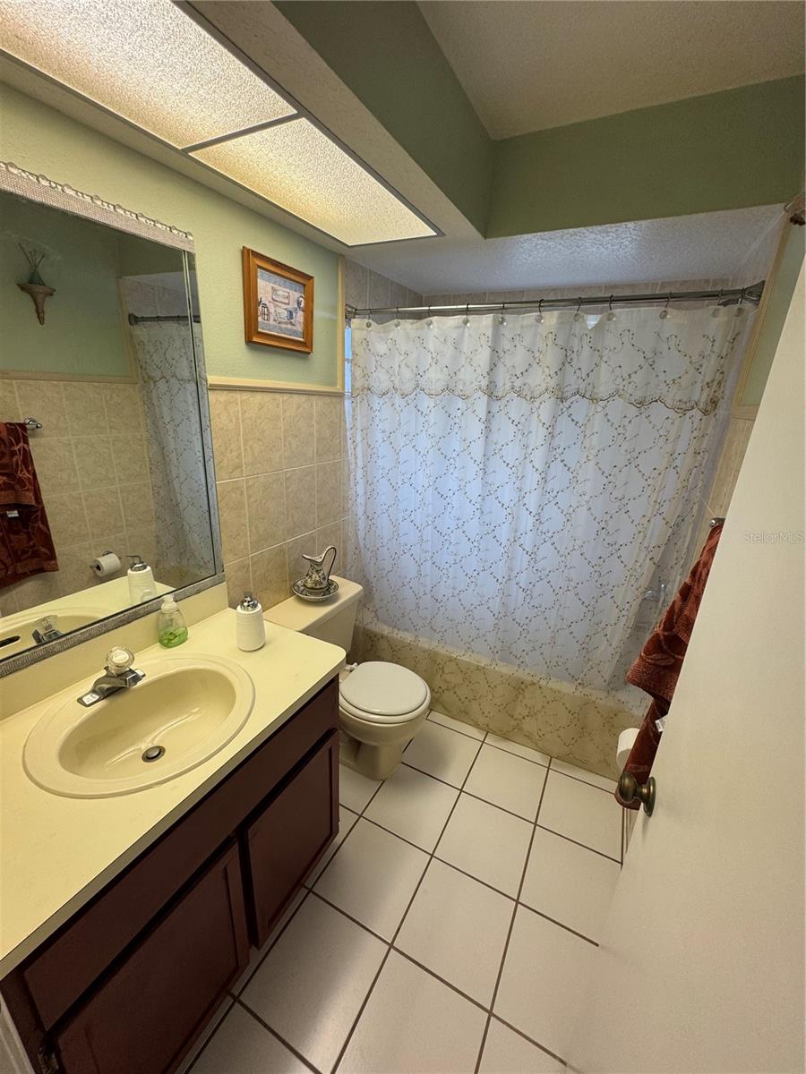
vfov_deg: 102.1
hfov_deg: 85.7
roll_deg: -1.9
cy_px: 537
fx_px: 435
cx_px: 403
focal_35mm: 14
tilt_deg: -17.5
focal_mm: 2.22
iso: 100
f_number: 2.2
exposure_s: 1/120
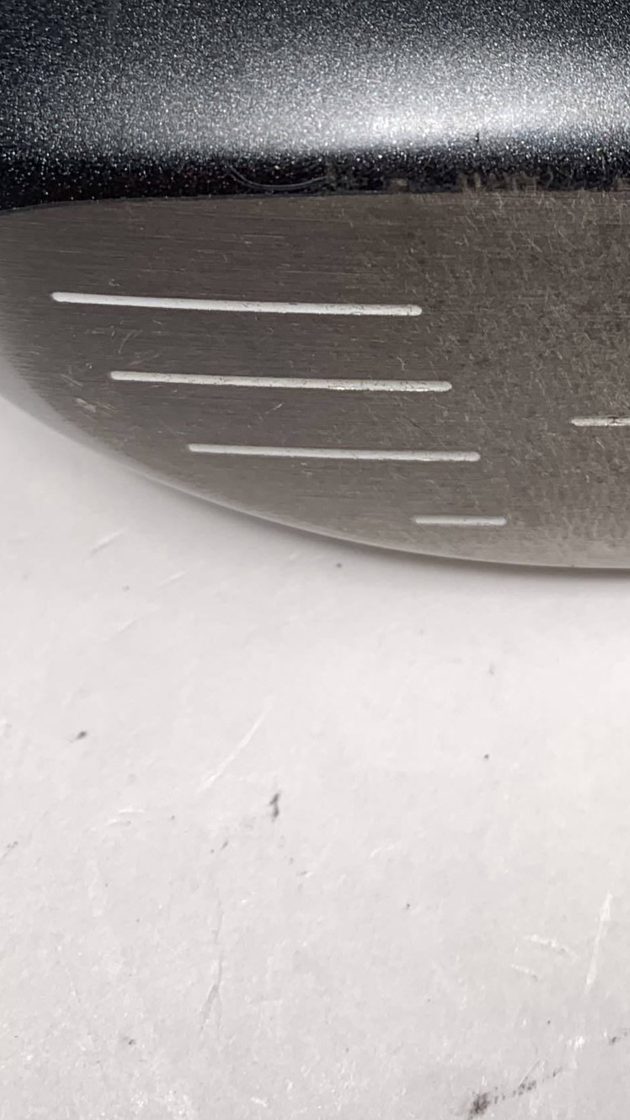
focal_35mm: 68
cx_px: 754
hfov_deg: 17.0
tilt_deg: -59.6
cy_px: 147
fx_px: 2019
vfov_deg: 29.9
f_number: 1.8
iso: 25
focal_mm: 4.25
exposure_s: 1/129
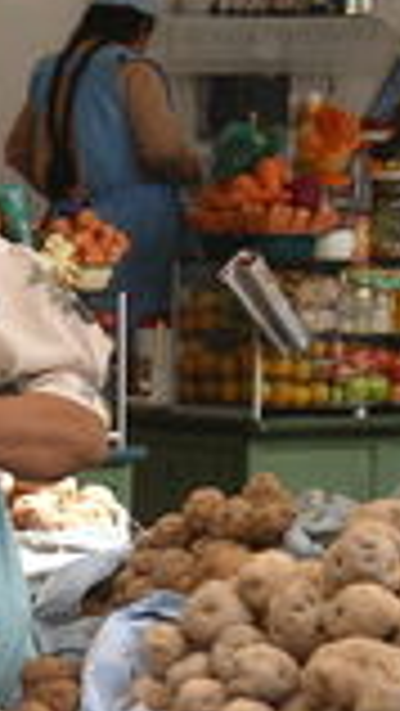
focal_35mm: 226
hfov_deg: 5.3
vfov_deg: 9.5
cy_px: 482
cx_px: -326
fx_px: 4257
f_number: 3.6
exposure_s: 1/214
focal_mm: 17.4
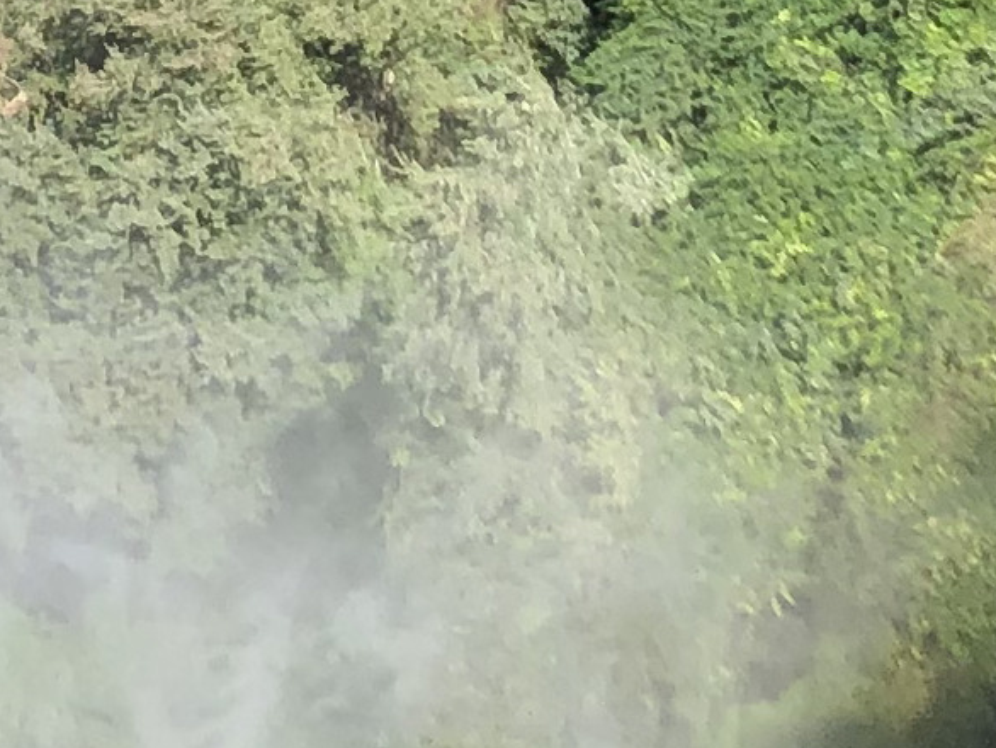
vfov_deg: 7.6
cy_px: -583
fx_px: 5498
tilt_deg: -8.2
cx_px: 104
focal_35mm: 191
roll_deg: +0.1
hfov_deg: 10.3
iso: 20
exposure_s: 1/1312
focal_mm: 4
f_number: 1.8
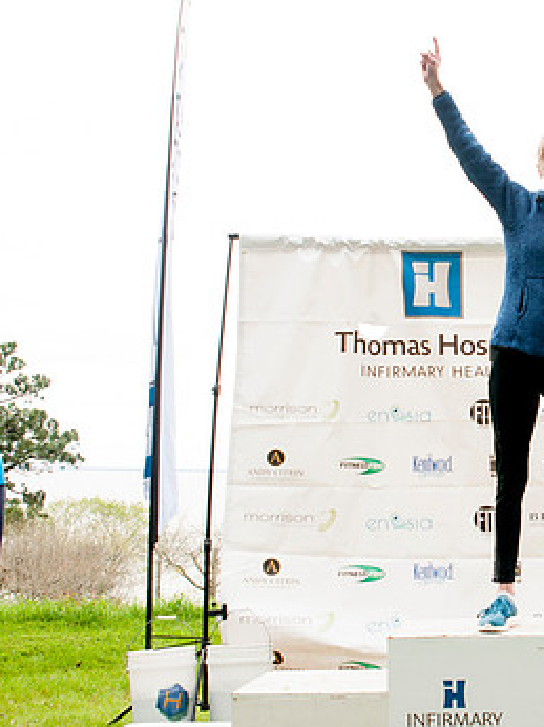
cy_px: 373
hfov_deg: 23.6
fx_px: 1217
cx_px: 599
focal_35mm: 58
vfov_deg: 33.3
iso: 800
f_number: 5.6
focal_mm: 24
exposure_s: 1/160
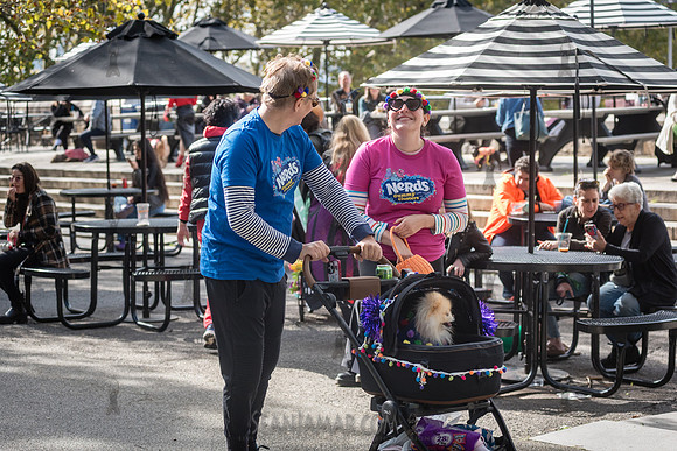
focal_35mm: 80
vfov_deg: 17.1
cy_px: 226
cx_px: 338
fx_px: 1505
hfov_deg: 25.4
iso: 1000
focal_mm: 80
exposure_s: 1/1250
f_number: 4.5
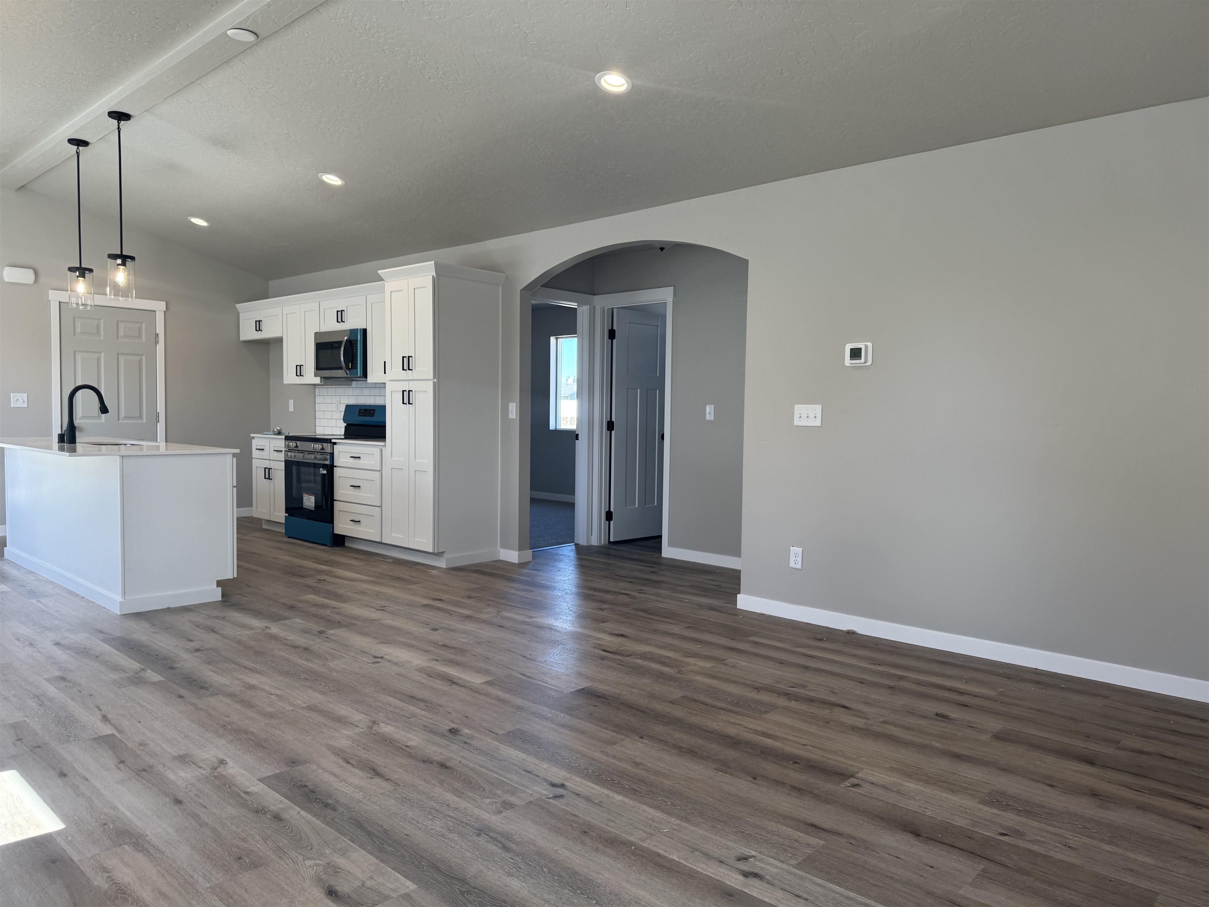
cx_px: 604
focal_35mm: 24
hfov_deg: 71.6
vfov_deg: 56.8
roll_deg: -0.6
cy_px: 454
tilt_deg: -3.9
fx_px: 838
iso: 80
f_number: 1.78
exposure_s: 1/160
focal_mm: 6.76
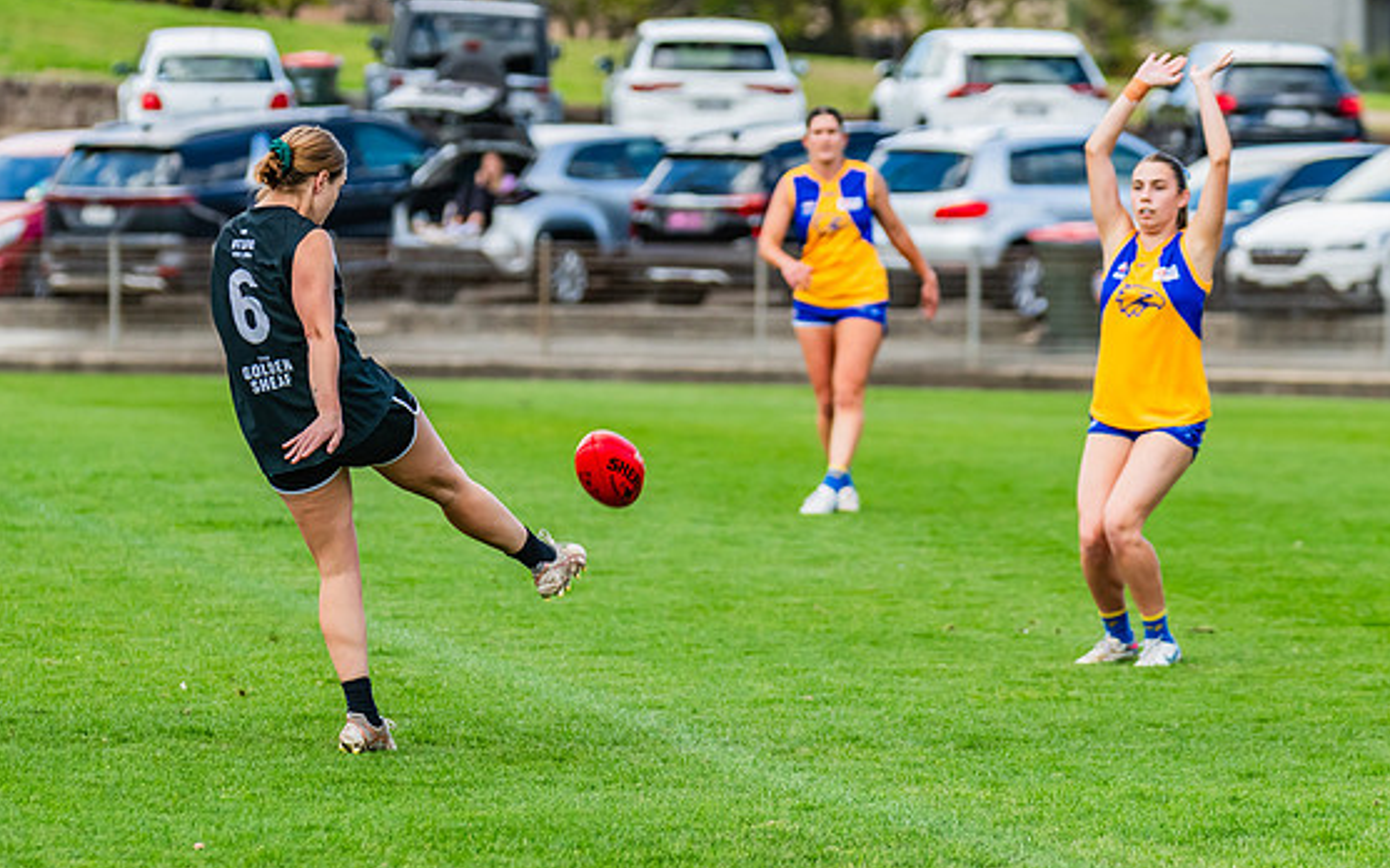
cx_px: 547
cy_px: 364
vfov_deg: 4.4
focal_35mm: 297
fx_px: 11250
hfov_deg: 7.1
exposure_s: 1/1600
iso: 800
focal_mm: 220
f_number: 5
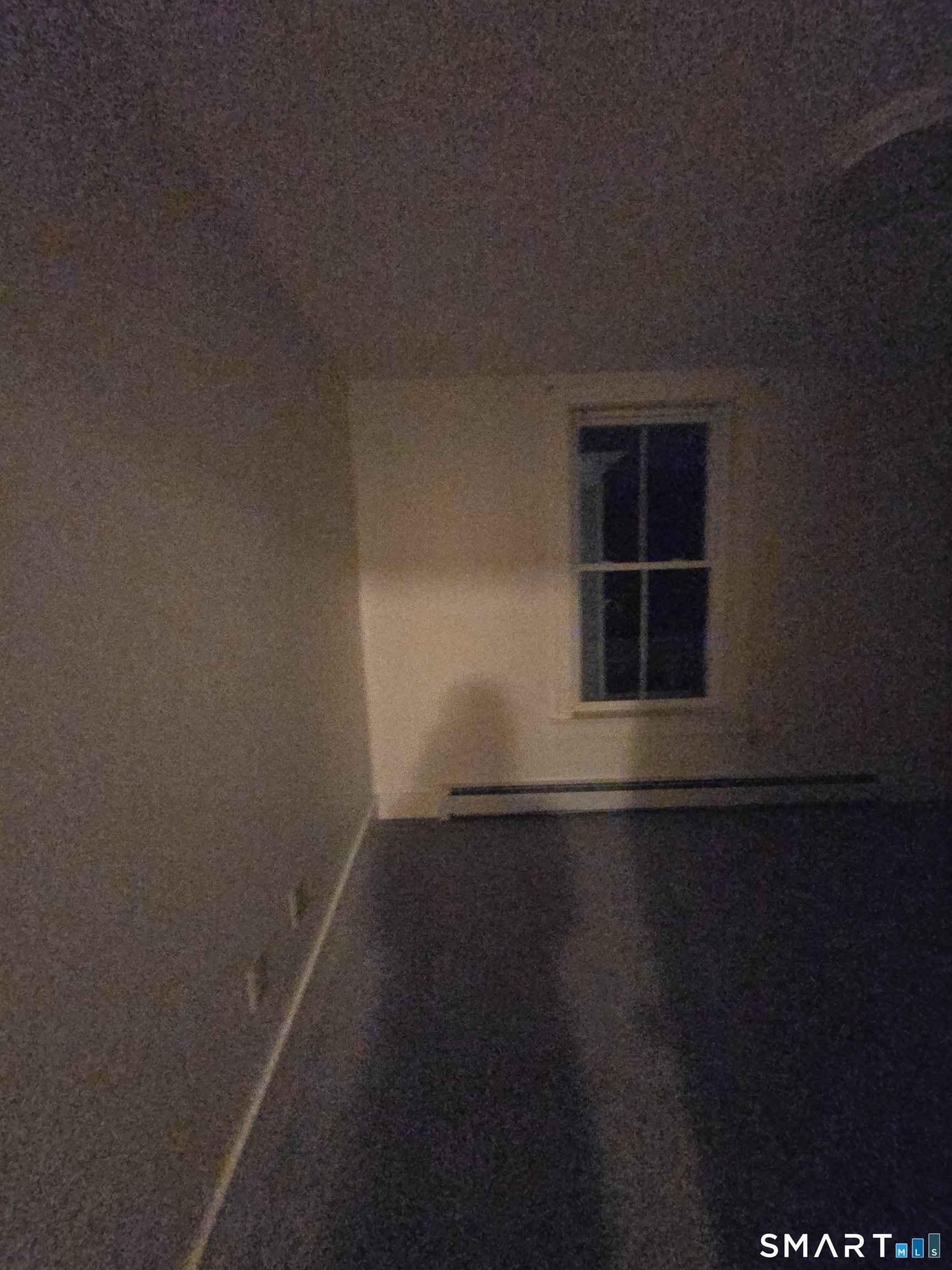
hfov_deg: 89.9
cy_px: 635
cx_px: 476
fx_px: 477
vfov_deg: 106.2
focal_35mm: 13
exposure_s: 1/24
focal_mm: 1.7
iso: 2500
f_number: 2.2
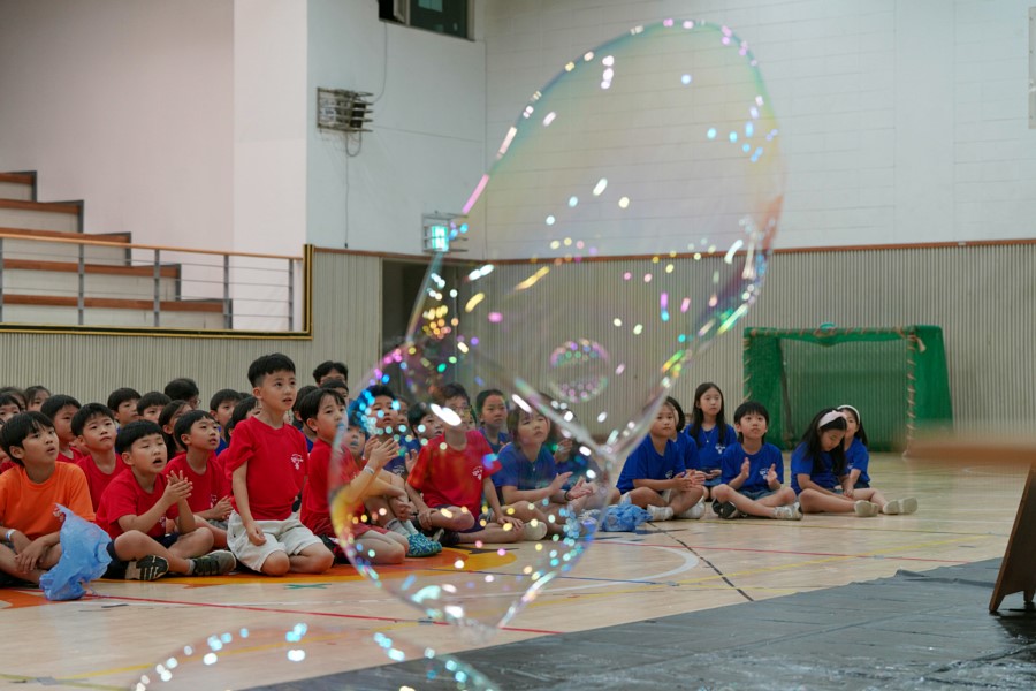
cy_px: 346
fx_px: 2014
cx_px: 518
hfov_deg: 28.8
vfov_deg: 19.5
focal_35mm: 70
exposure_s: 1/160
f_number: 4
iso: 1000
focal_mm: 70
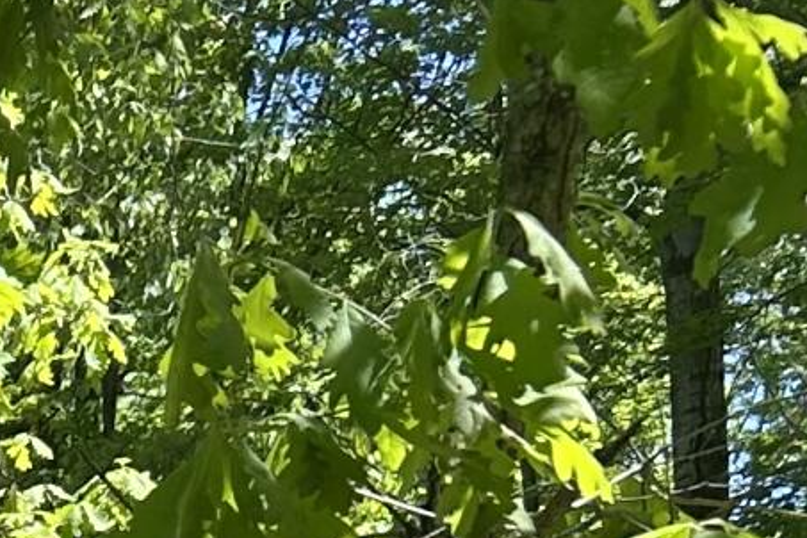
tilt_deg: -1.6
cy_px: 1712
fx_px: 4012
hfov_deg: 10.2
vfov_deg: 6.8
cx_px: -1051
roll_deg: +1.1
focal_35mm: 179
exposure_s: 1/803
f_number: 1.5
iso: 50
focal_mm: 5.7
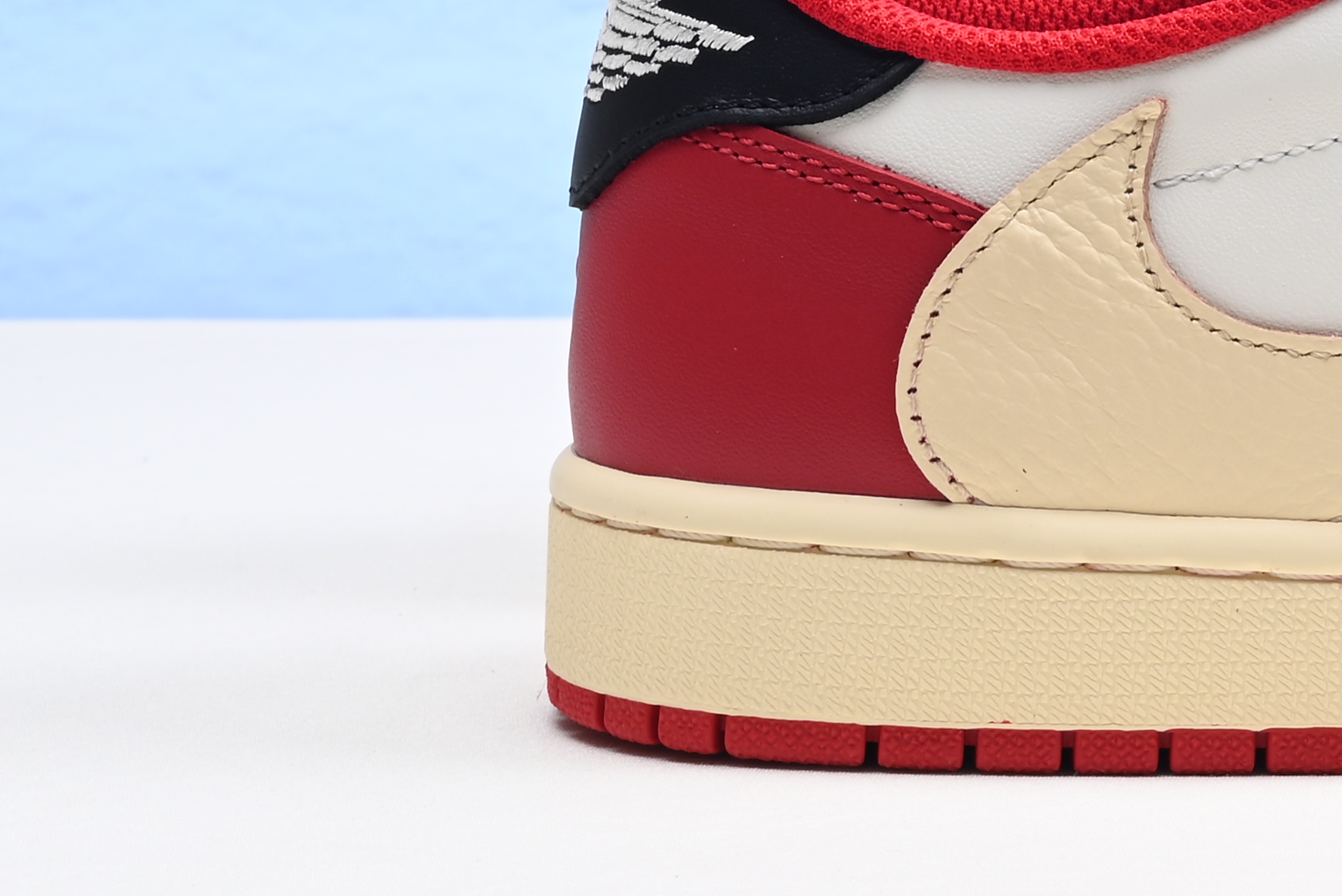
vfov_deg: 9.9
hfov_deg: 14.6
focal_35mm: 135
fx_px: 5034
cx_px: 1735
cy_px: -344
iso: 100
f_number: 16
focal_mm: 39
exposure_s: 1/2
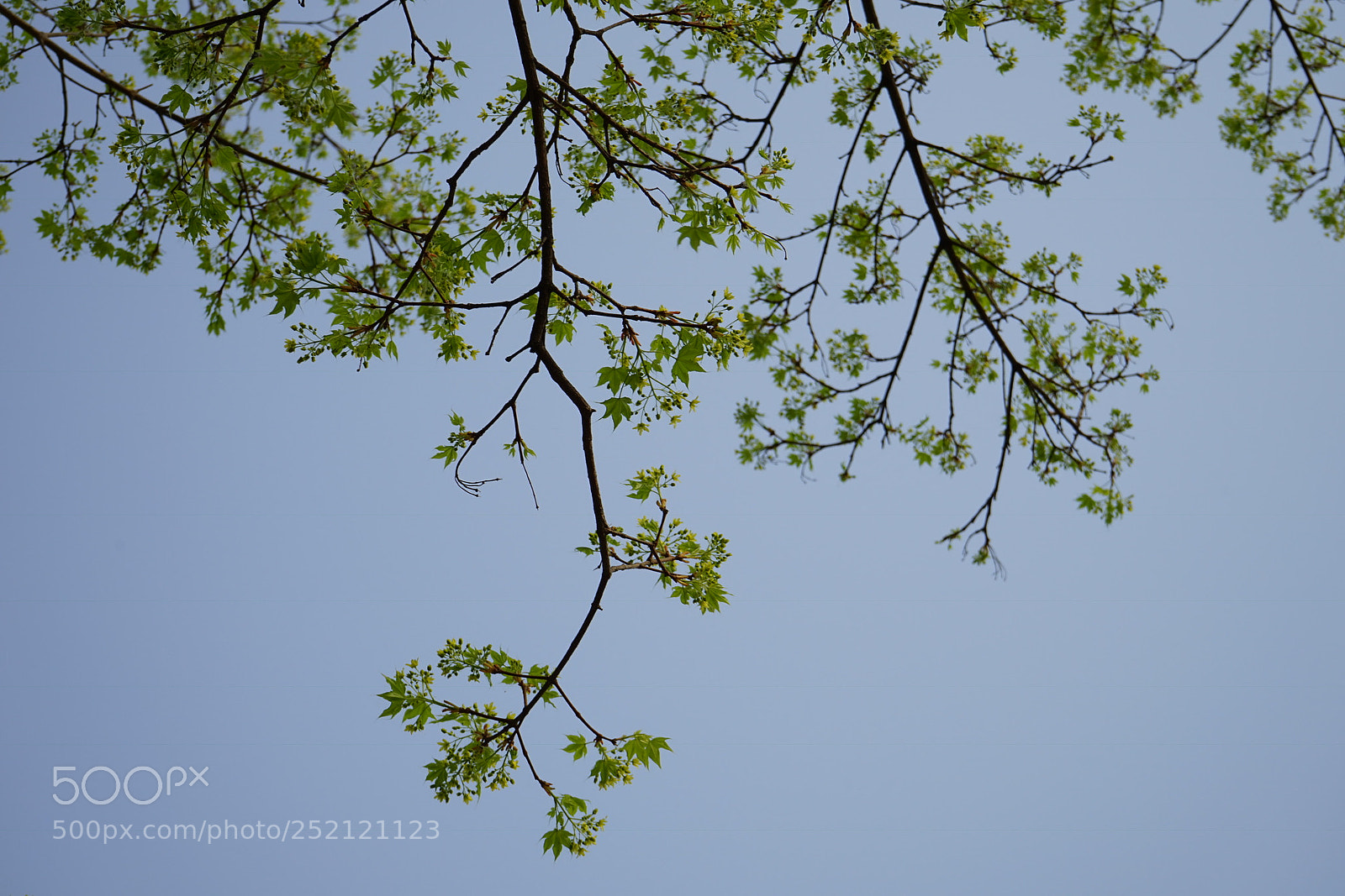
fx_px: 2279
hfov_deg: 32.9
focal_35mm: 61
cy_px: 448
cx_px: 672
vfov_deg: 22.3
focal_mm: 61
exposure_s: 1/160
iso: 100
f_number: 11
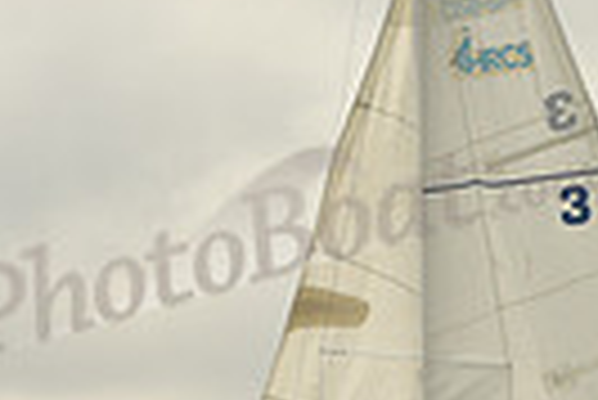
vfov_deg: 3.5
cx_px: 832
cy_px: 411
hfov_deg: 5.2
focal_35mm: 392
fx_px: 6519
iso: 400
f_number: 13
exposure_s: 1/1000
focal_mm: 90
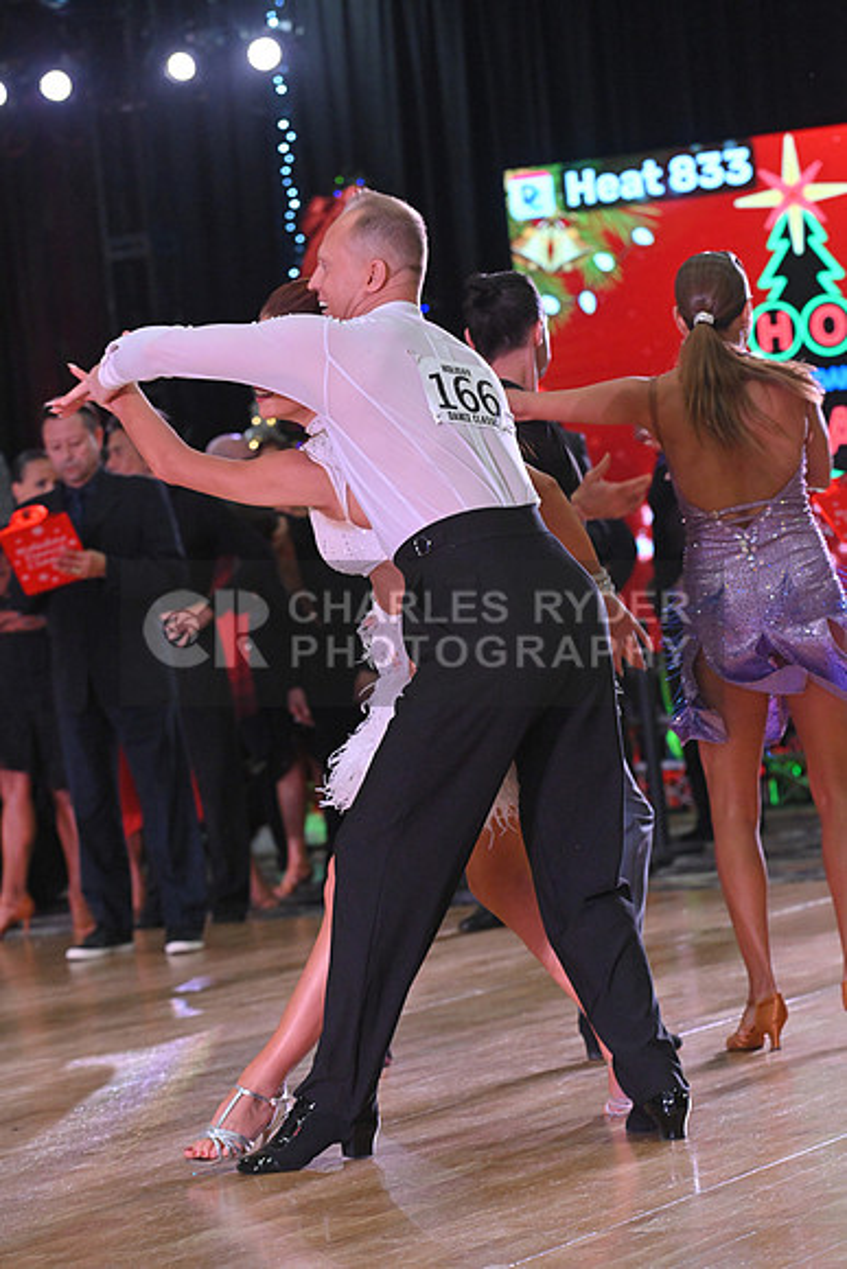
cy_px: 634
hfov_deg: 10.2
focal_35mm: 135
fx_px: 4761
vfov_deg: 15.2
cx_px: 424
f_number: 6.3
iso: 4000
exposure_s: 1/400
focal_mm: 135
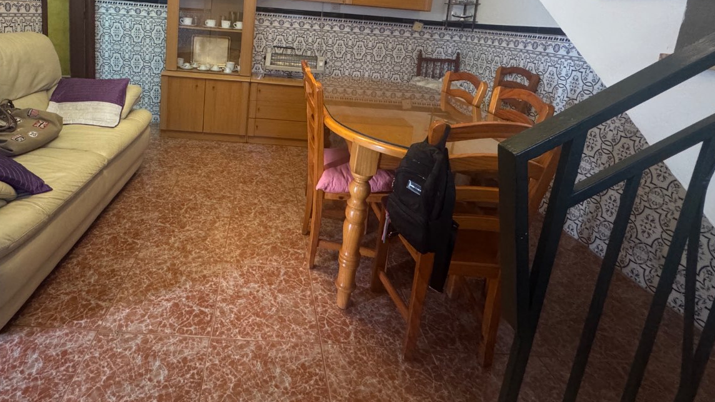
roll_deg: -4.3
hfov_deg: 85.0
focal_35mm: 20
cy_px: 75
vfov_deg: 51.9
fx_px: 379
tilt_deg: -8.4
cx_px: 270
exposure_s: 1/50
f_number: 2.2
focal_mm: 2.22
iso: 800
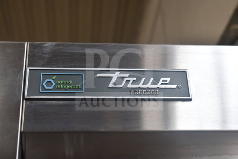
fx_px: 397
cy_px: 80
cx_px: 119
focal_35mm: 60
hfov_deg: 33.4
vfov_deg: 22.6
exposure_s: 1/60
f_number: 5
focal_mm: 40
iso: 280
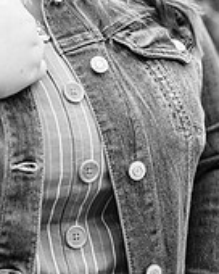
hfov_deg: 12.3
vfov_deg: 14.9
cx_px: -10
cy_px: -77
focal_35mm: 124
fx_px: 1005
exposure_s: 1/250
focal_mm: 50
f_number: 2.8
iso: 640
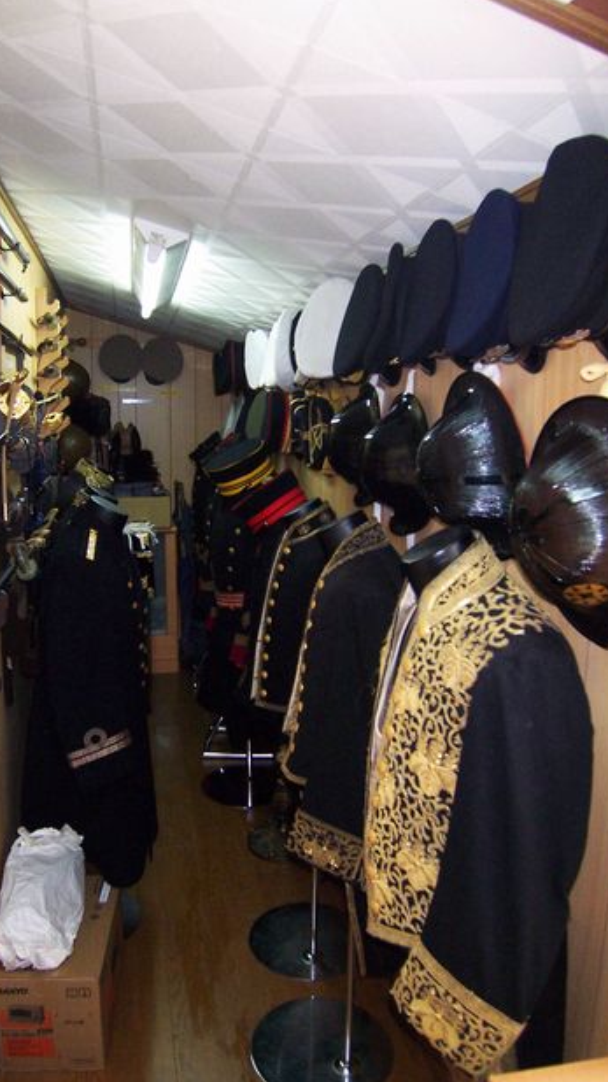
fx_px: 745
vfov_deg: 71.9
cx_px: 240
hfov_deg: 44.1
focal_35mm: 26
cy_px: 524
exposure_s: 1/30
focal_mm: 3.8
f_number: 2.8
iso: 200
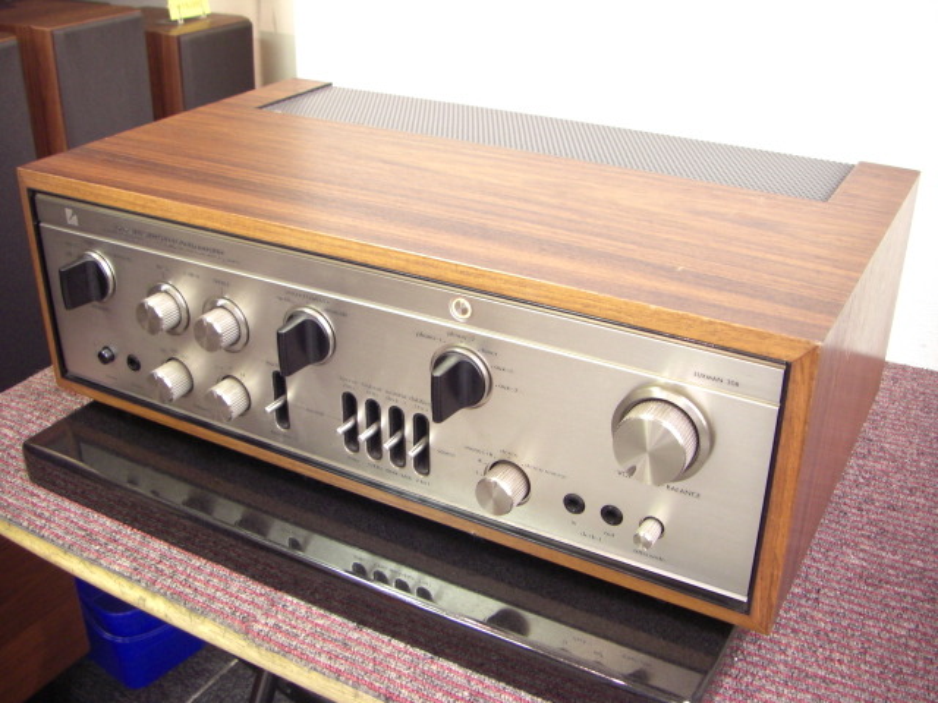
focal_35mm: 38
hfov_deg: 49.0
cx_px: 469
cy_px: 352
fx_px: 1030
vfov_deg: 37.7
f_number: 3.4
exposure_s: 1/6
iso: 200
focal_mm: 6.3
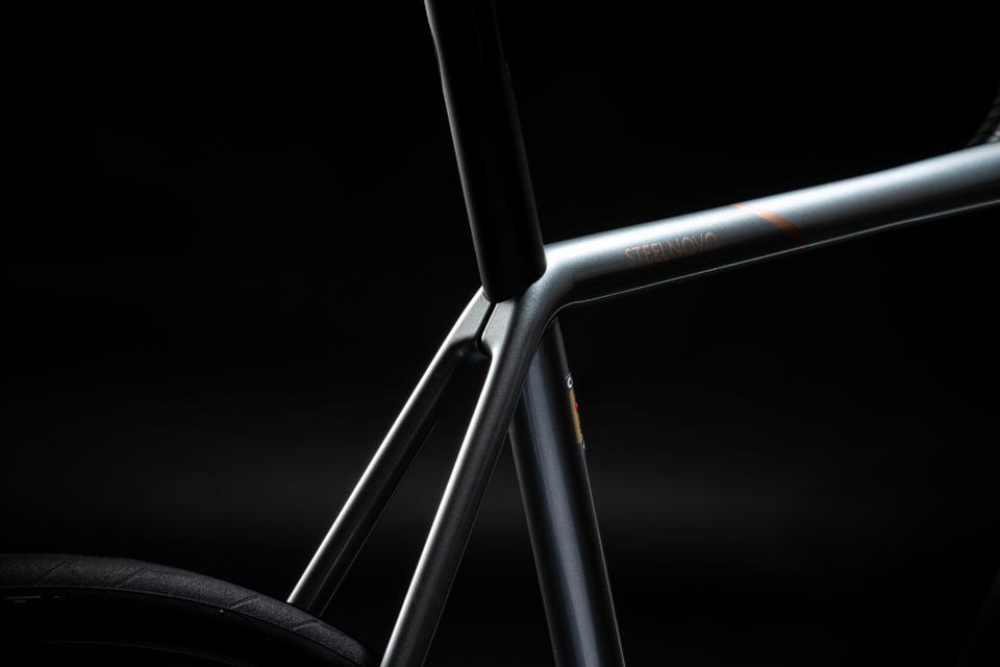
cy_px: 334
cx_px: 500
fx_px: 1944
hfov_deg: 28.8
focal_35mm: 70
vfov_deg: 19.5
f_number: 18
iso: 100
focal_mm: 70
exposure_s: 1/160
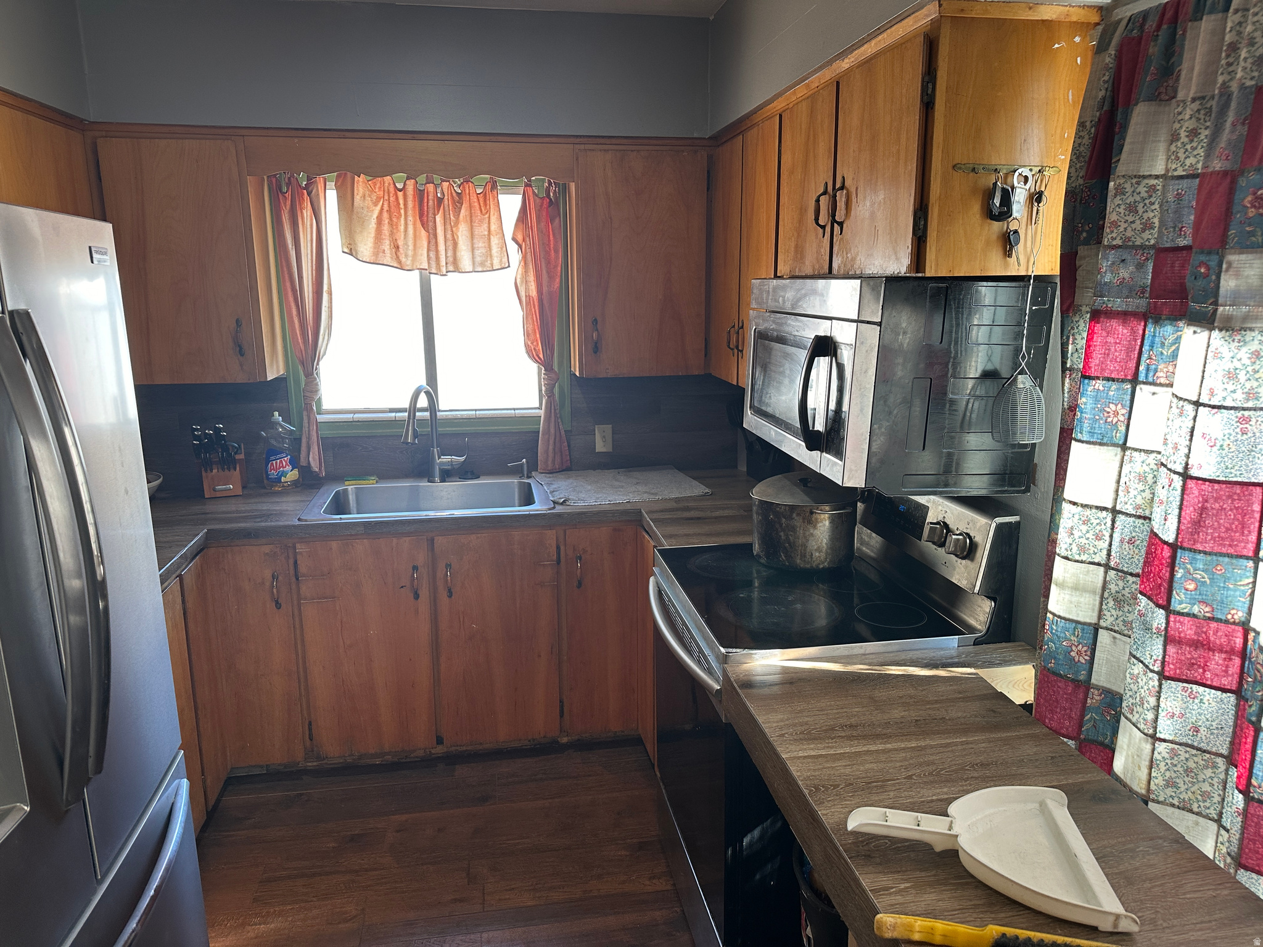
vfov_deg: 56.8
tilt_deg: -11.1
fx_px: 876
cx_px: 632
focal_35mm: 24
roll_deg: +0.3
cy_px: 474
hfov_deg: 71.6
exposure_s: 1/120
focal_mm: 6.86
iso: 125
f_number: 1.78
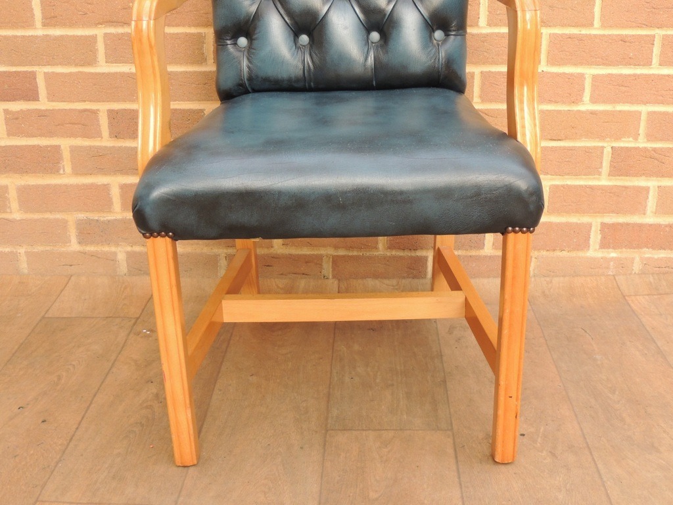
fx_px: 836
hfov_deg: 43.9
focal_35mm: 43
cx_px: 336
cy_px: 252
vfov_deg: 33.6
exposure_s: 1/250
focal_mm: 7.6
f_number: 3.4
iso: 360
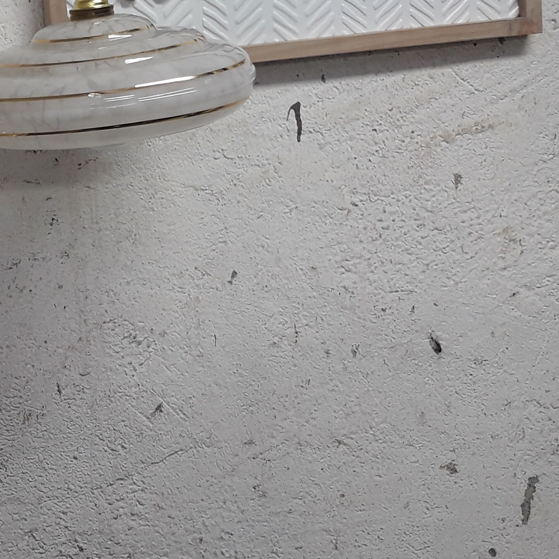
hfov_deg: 21.8
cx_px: -21
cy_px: 87
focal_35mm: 76
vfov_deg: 22.4
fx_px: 1389
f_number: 1.9
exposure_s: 1/50
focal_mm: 3.7
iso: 50
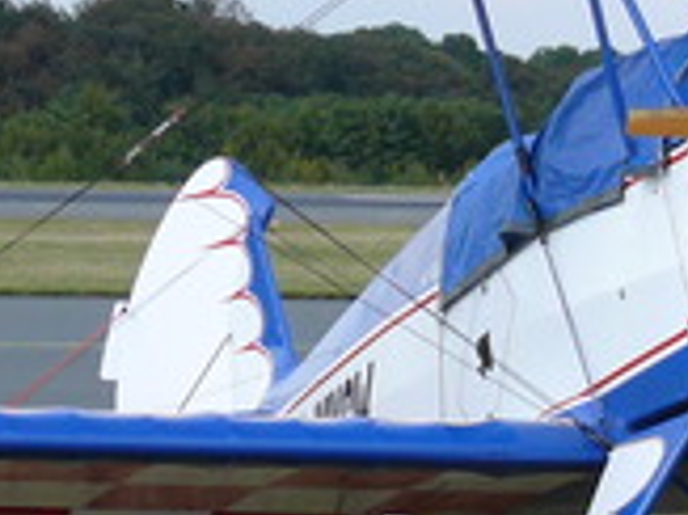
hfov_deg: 7.4
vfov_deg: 5.6
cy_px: 384
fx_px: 5263
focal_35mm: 265
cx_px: 705
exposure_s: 1/640
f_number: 3.6
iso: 100
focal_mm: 11.5
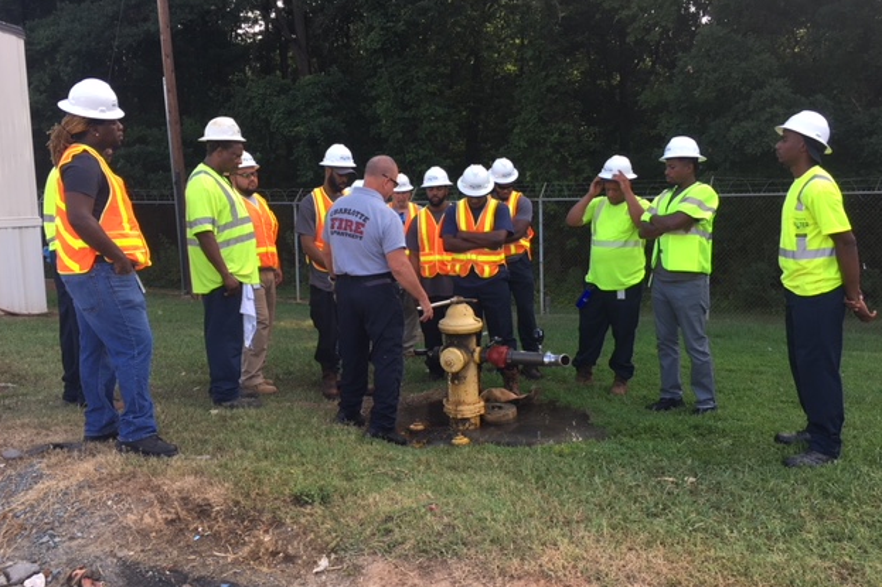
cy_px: 267
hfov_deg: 60.3
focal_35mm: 31
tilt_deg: -6.3
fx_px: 759
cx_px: 437
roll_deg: +1.9
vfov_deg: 42.3
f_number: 2.2
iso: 25
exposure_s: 1/206
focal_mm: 4.15
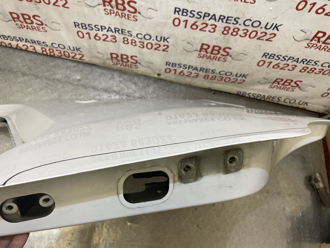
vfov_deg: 53.1
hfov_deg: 67.3
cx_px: 165
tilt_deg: -65.0
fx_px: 248
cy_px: 124
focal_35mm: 26
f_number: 1.6
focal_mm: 4.2
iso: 80
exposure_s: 1/100
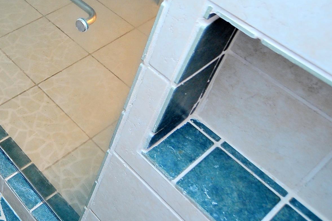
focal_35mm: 46
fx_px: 424
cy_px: -11
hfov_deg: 36.5
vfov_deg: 27.2
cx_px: -29
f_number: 6.3
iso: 640
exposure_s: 1/60
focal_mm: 18
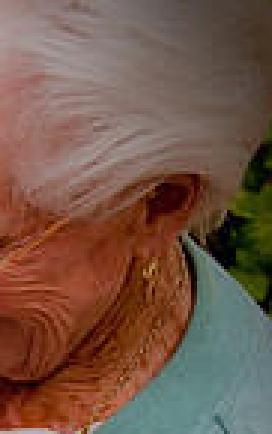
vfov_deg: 12.6
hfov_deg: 8.0
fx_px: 1904
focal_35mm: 161
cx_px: -127
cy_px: 548
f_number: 8
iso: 400
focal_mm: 34
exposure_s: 1/250
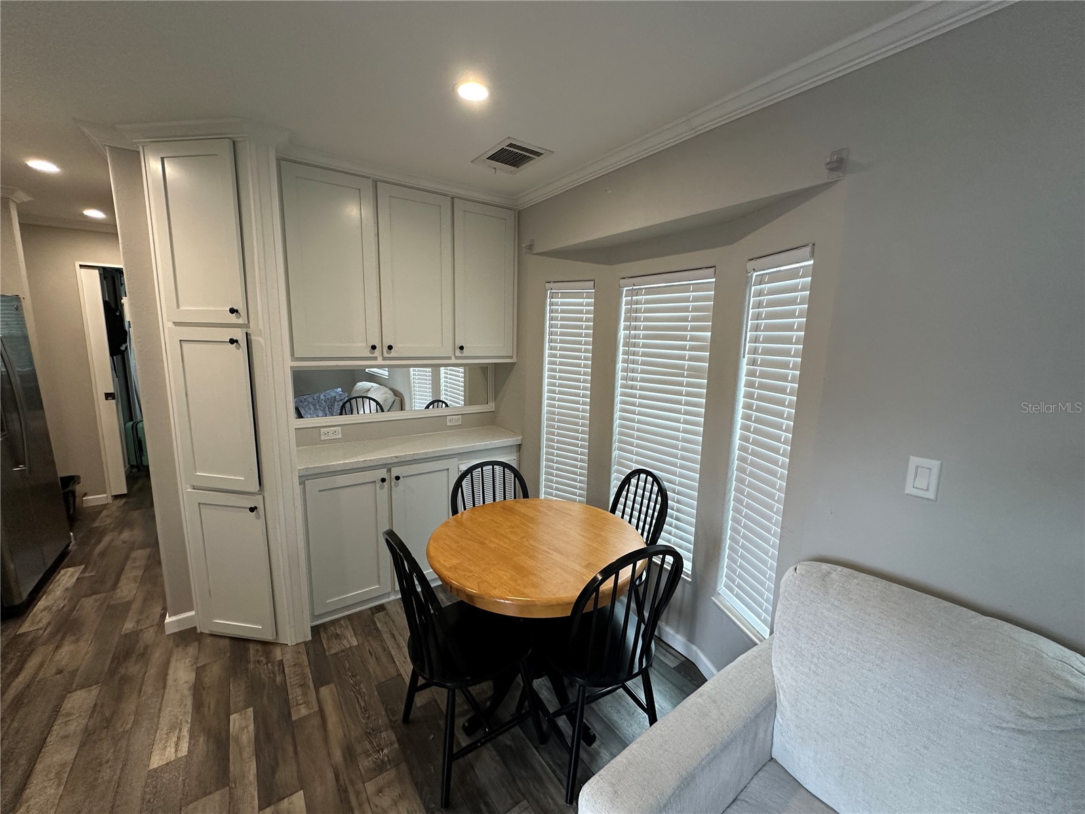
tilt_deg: -8.6
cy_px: 407
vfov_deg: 85.7
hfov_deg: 102.1
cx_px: 542
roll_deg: -0.9
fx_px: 439
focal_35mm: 14
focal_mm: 2.22
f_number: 2.2
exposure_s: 1/120
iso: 200
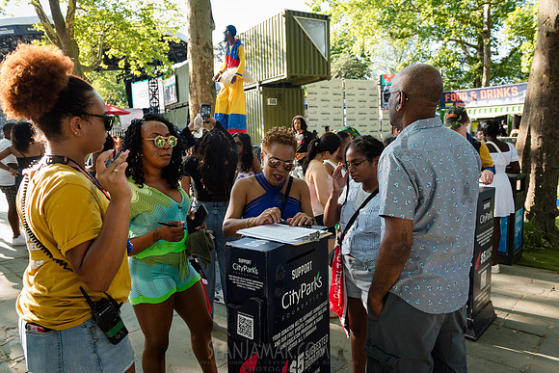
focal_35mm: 27
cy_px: 186
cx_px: 280
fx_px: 419
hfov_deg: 67.4
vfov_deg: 48.0
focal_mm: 27
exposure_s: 1/200
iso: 400
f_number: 4
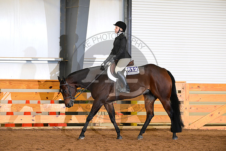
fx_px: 1256
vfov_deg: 6.9
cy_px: 76
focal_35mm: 200
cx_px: 113
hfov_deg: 10.3
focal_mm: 200
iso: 2500
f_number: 5
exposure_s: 1/200
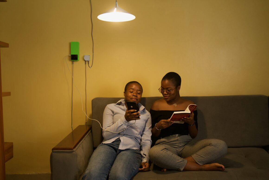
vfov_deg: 36.9
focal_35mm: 36
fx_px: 269
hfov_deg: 53.1
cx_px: 134
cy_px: 90
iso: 1000
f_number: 2.8
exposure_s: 1/40
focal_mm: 36
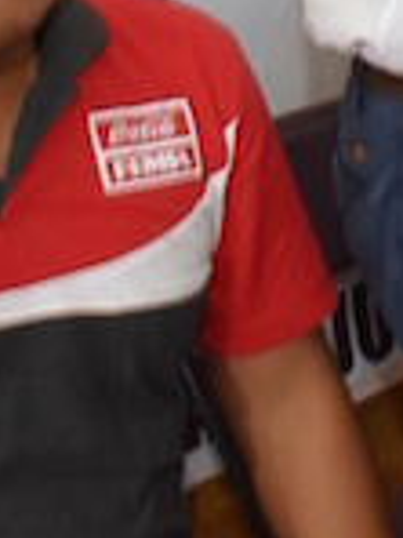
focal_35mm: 140
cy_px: -378
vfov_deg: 13.0
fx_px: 2173
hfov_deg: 10.1
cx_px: 686
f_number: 4
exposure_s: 1/60
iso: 640
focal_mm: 18
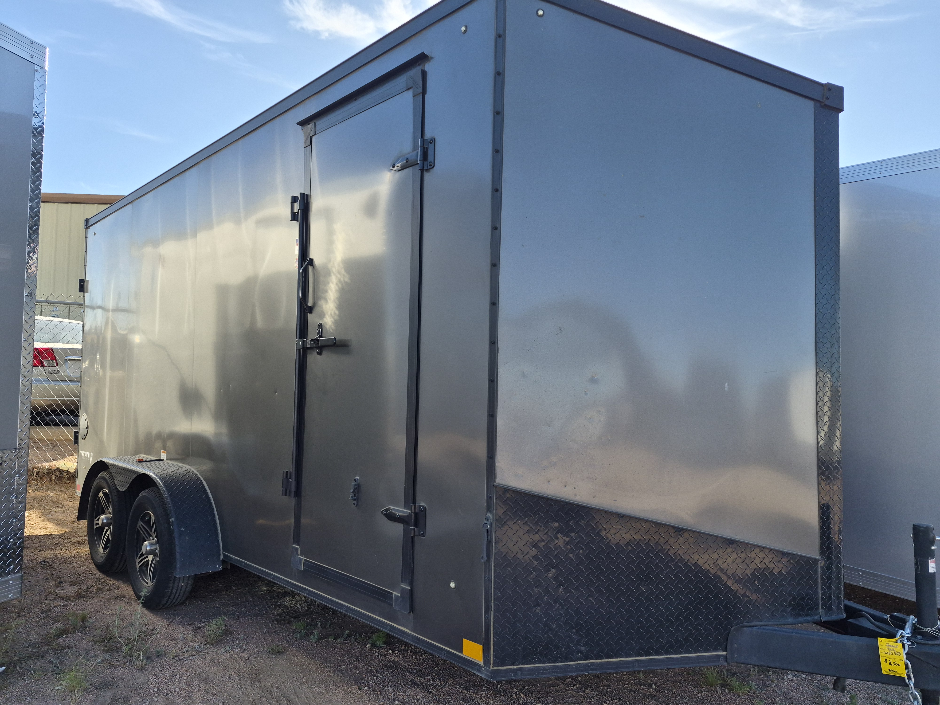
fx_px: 625
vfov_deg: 58.9
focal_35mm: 23
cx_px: 470
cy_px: 352
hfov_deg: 73.9
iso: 80
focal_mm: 5.4
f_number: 1.8
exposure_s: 1/3072
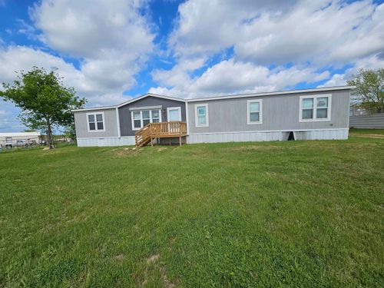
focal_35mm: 13
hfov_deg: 106.2
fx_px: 144
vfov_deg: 89.9
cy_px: 144
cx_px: 192
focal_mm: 2.2
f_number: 2.2
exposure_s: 1/4165
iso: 50
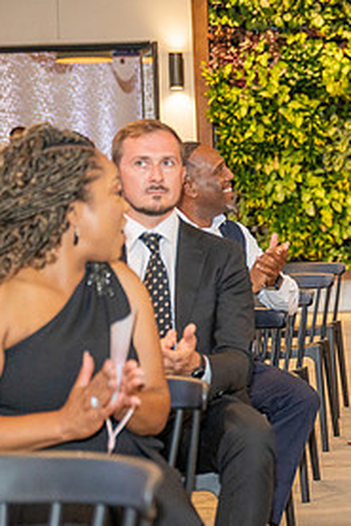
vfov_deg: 18.4
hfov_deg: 11.8
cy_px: 267
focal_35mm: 111
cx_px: 522
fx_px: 1621
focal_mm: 53
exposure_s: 1/200
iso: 1000
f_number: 2.8
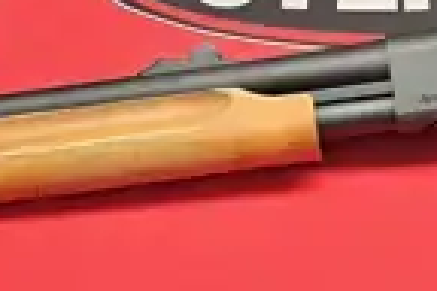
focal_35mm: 106
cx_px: 422
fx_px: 1287
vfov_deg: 12.8
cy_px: 3
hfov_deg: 18.8
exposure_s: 1/120
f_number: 1.7
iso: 100
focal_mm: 6.3
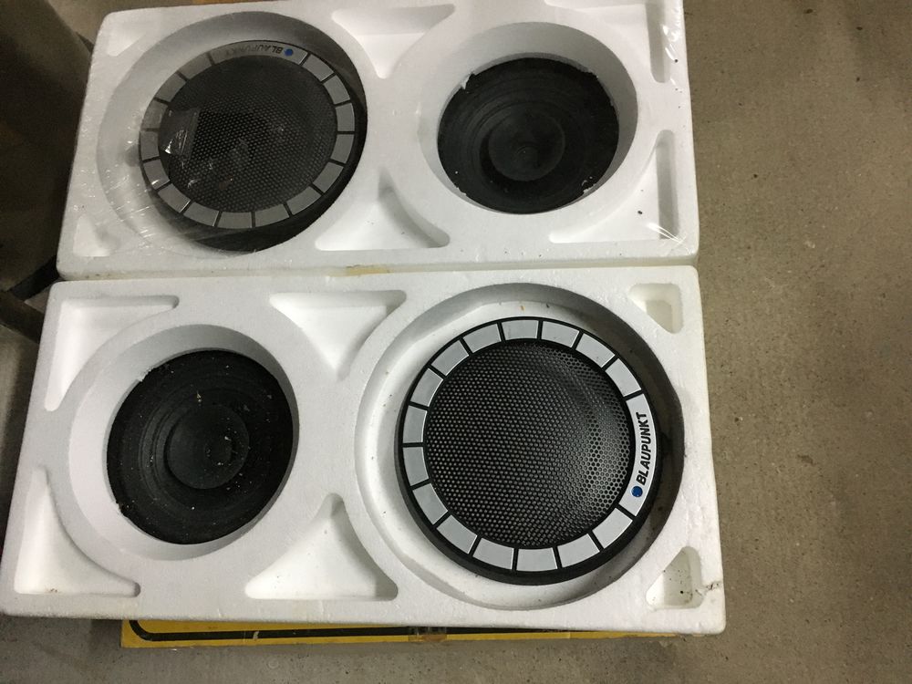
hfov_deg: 61.7
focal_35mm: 29
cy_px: 342
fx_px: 764
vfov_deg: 48.2
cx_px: 456
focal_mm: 4.15
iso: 250
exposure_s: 1/17
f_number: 2.2
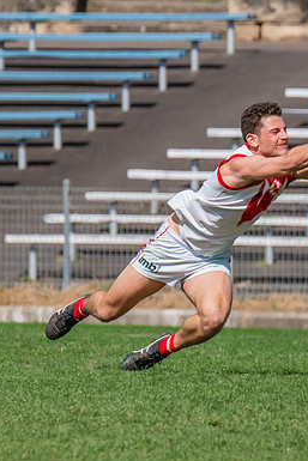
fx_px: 15539
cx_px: 548
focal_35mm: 1212
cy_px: 253
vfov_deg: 1.7
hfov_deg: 1.1
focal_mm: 420
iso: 800
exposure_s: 1/1600
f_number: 10
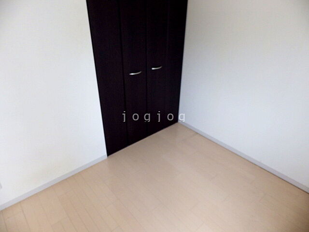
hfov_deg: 76.4
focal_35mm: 22
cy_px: 116
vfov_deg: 61.1
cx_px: 154
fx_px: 196
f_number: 3.1
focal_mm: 4
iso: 125
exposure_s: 1/45
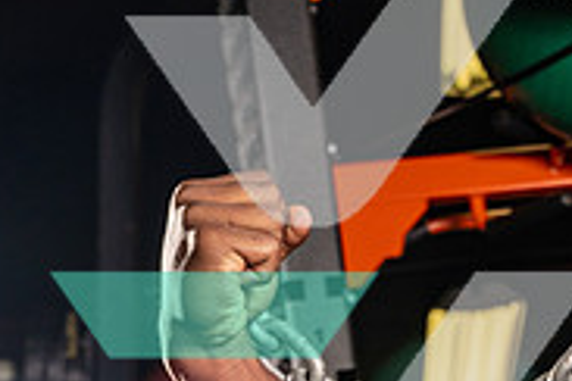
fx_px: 2669
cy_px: 439
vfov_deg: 8.1
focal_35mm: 168
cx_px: 847
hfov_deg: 11.7
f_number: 5.6
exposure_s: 1/500
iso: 320
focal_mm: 53
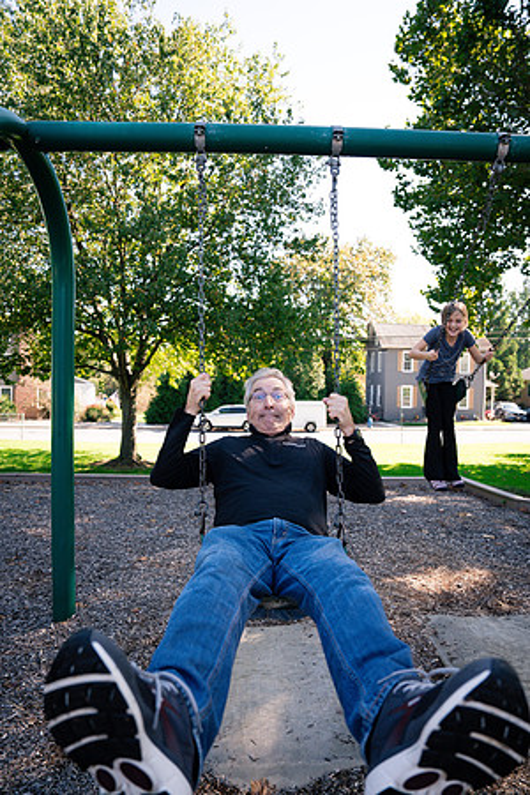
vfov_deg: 73.7
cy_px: 398
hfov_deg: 53.1
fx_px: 530
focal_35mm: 24
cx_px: 265
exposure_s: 1/1600
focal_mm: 24
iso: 800
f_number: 3.5
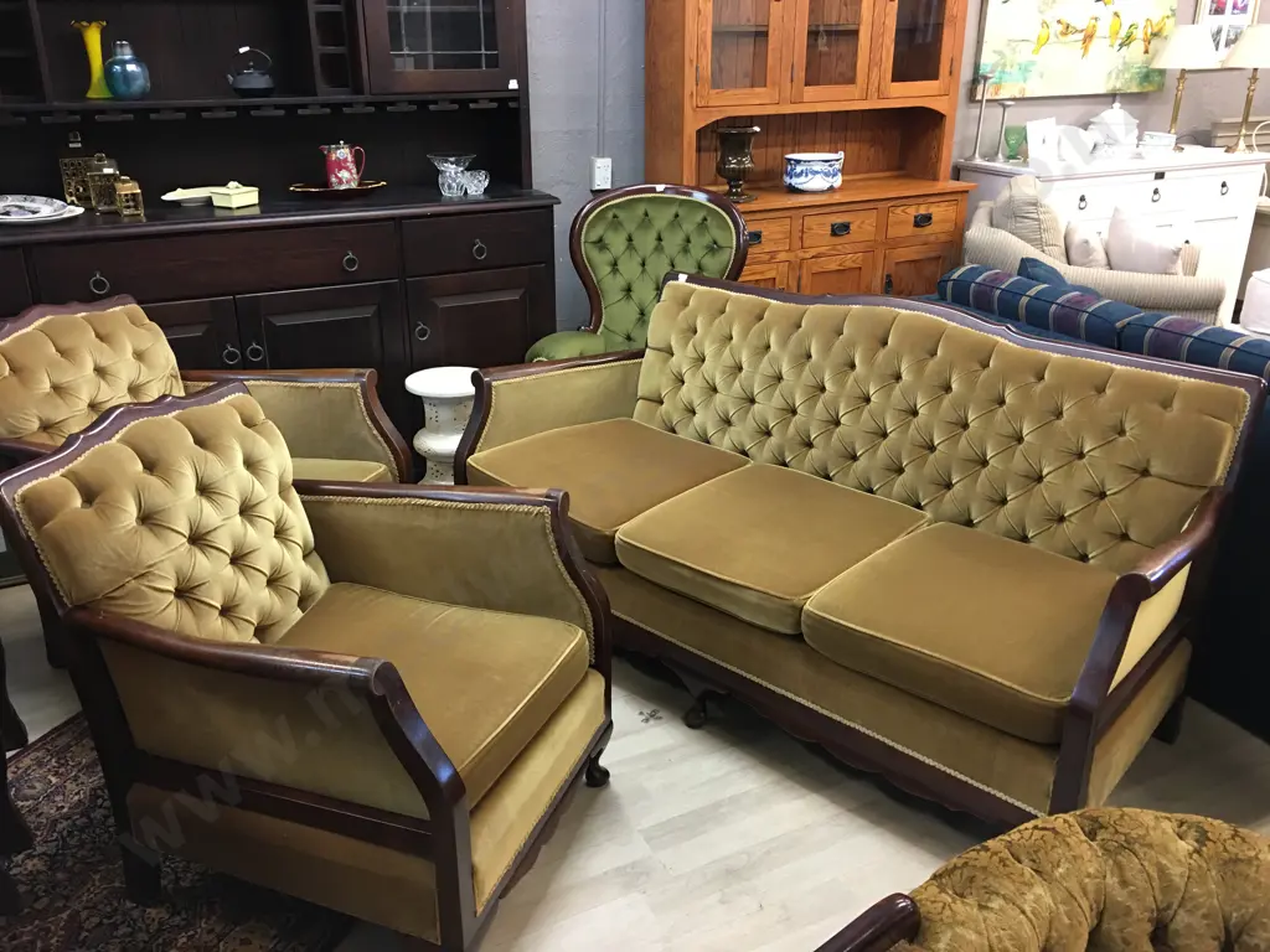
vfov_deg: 48.2
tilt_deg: -20.3
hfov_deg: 61.7
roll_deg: -1.0
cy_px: 476
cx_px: 635
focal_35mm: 29
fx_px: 1064
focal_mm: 4.15
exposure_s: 1/17
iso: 80
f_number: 2.2
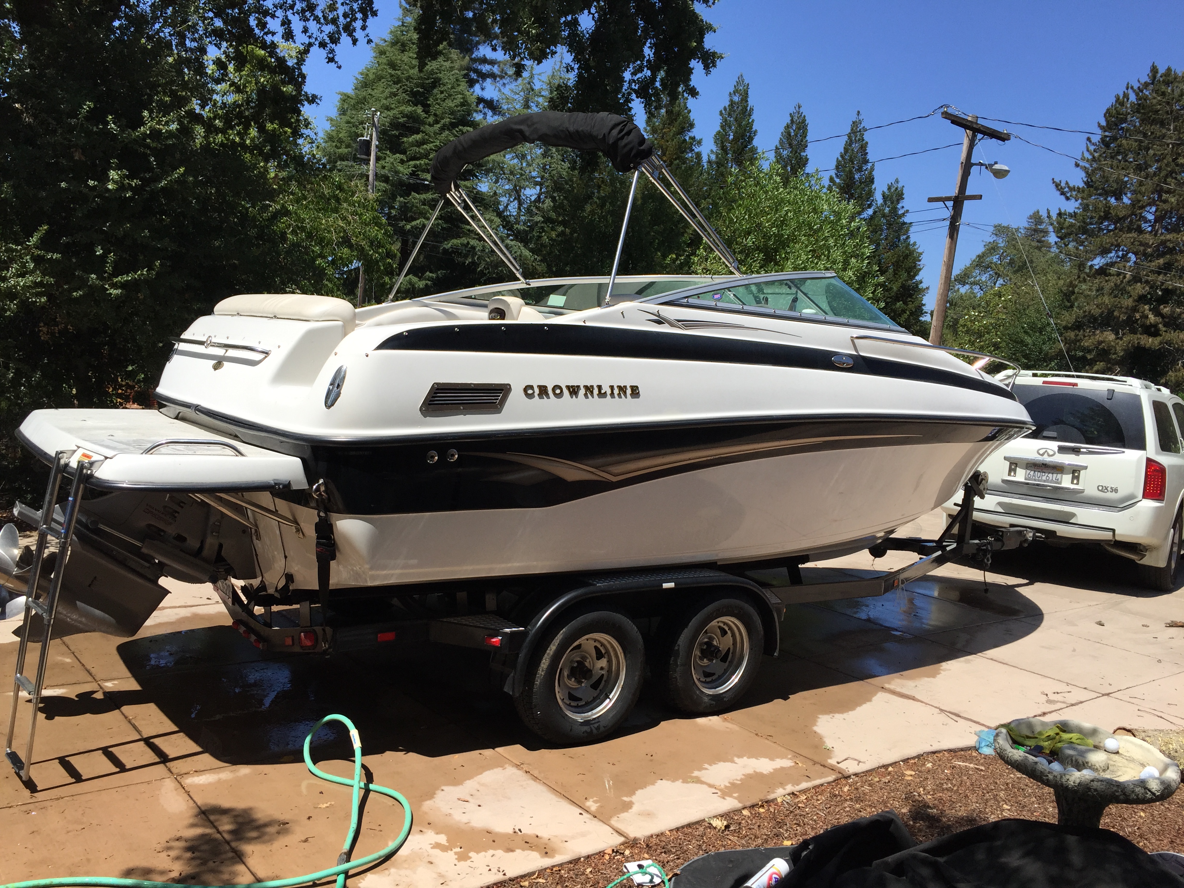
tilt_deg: -4.9
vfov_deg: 48.2
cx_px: 592
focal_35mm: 29
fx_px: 992
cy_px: 444
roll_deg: -5.9
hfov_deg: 61.7
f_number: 2.2
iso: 32
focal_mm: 4.15
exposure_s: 1/2198
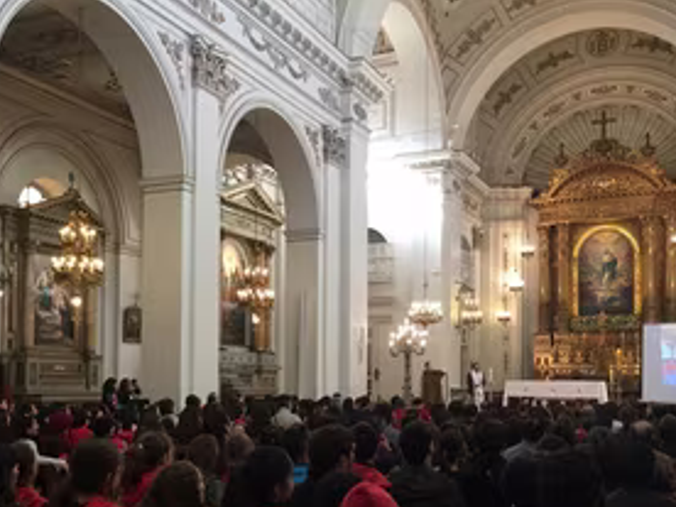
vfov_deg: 33.9
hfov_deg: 44.8
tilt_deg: +2.1
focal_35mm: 42
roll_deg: -1.2
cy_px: 360
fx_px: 820
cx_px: 314
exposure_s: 1/17
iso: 50
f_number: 2.2
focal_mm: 4.15
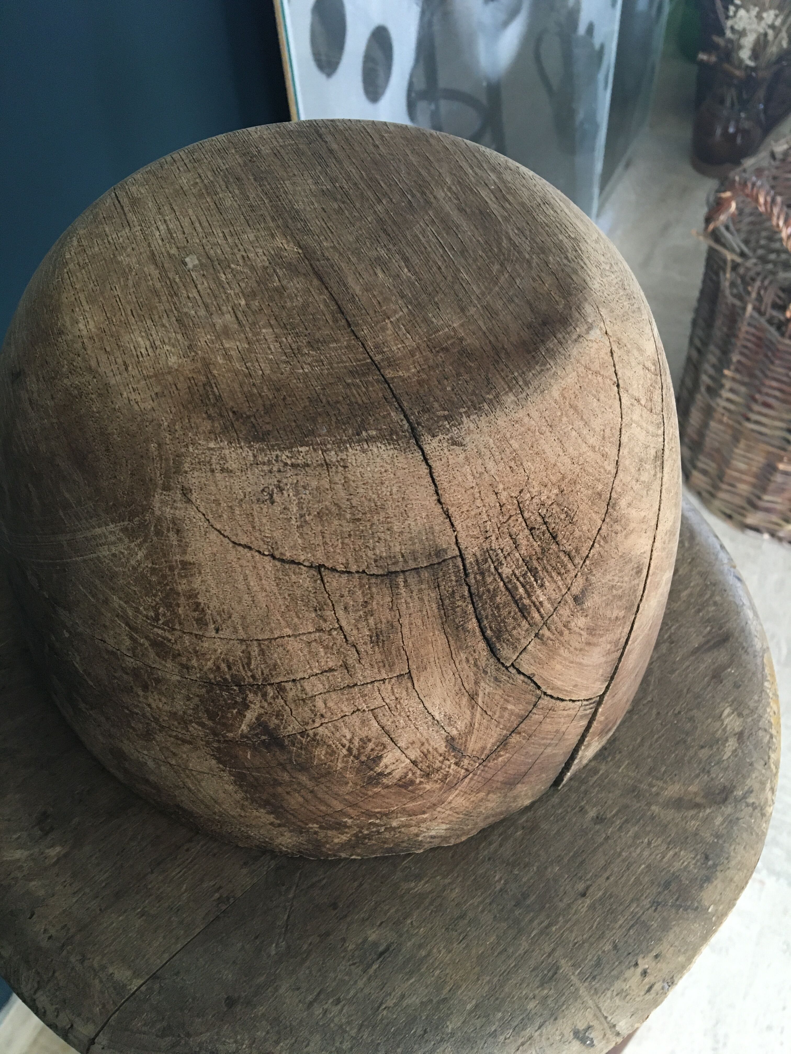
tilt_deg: -52.5
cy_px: 527
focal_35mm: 29
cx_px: 396
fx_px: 884
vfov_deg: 61.7
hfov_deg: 48.2
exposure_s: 1/33
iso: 200
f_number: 2.2
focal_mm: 4.15
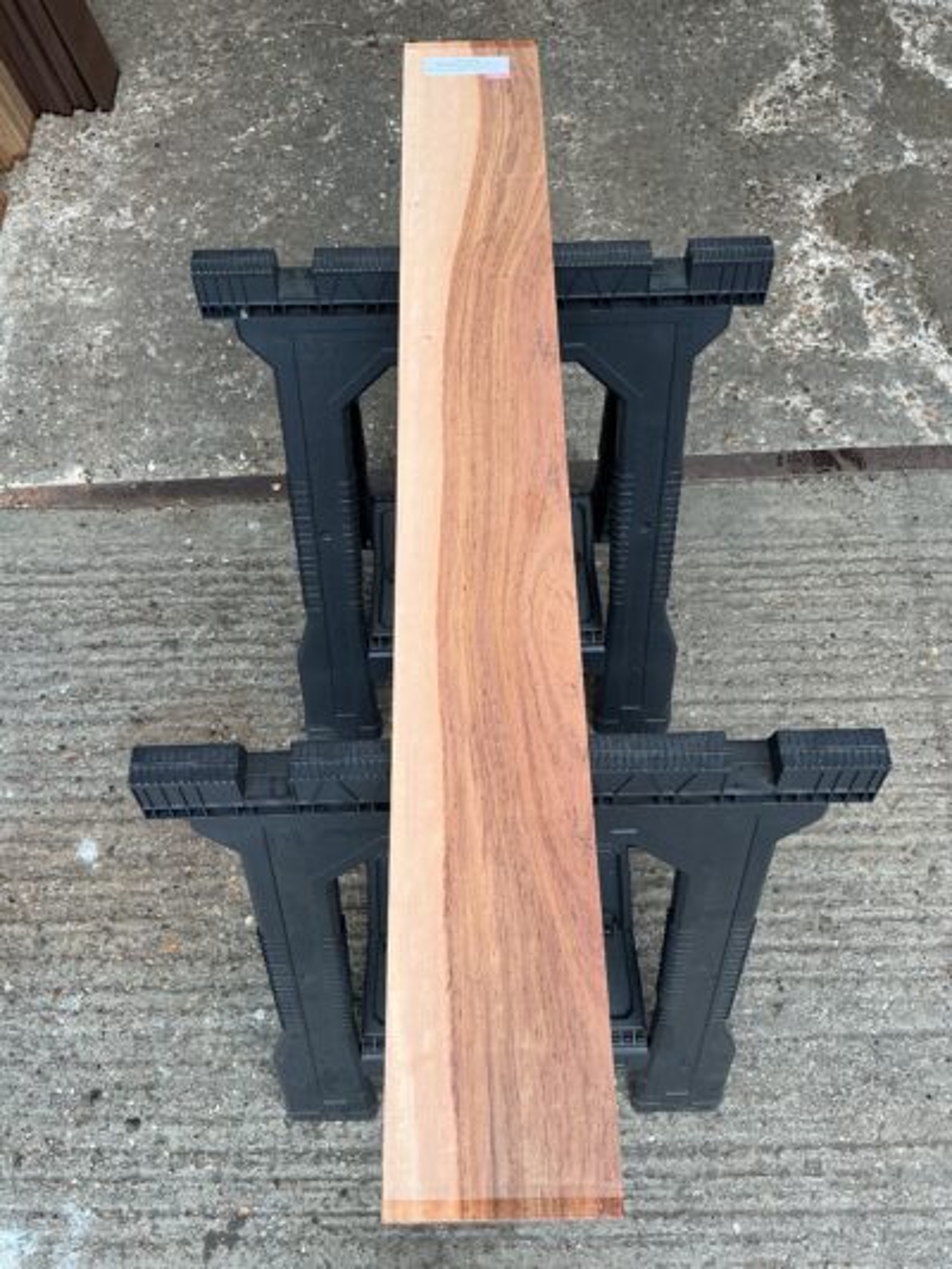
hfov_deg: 48.2
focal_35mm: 29
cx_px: 476
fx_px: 1063
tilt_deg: -62.6
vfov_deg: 61.6
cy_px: 634
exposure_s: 1/100
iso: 40
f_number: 1.8
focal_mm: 3
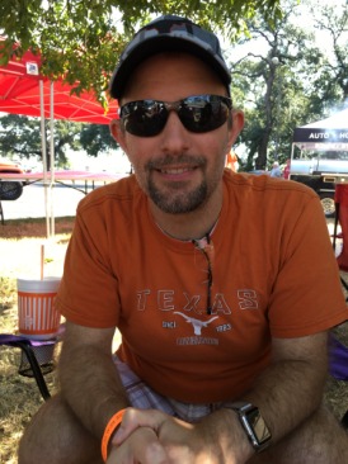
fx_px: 389
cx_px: 174
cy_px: 232
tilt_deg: -5.1
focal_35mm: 29
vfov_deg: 61.7
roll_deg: -2.4
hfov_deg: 48.2
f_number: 2.2
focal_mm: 4.15
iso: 25
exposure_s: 1/120
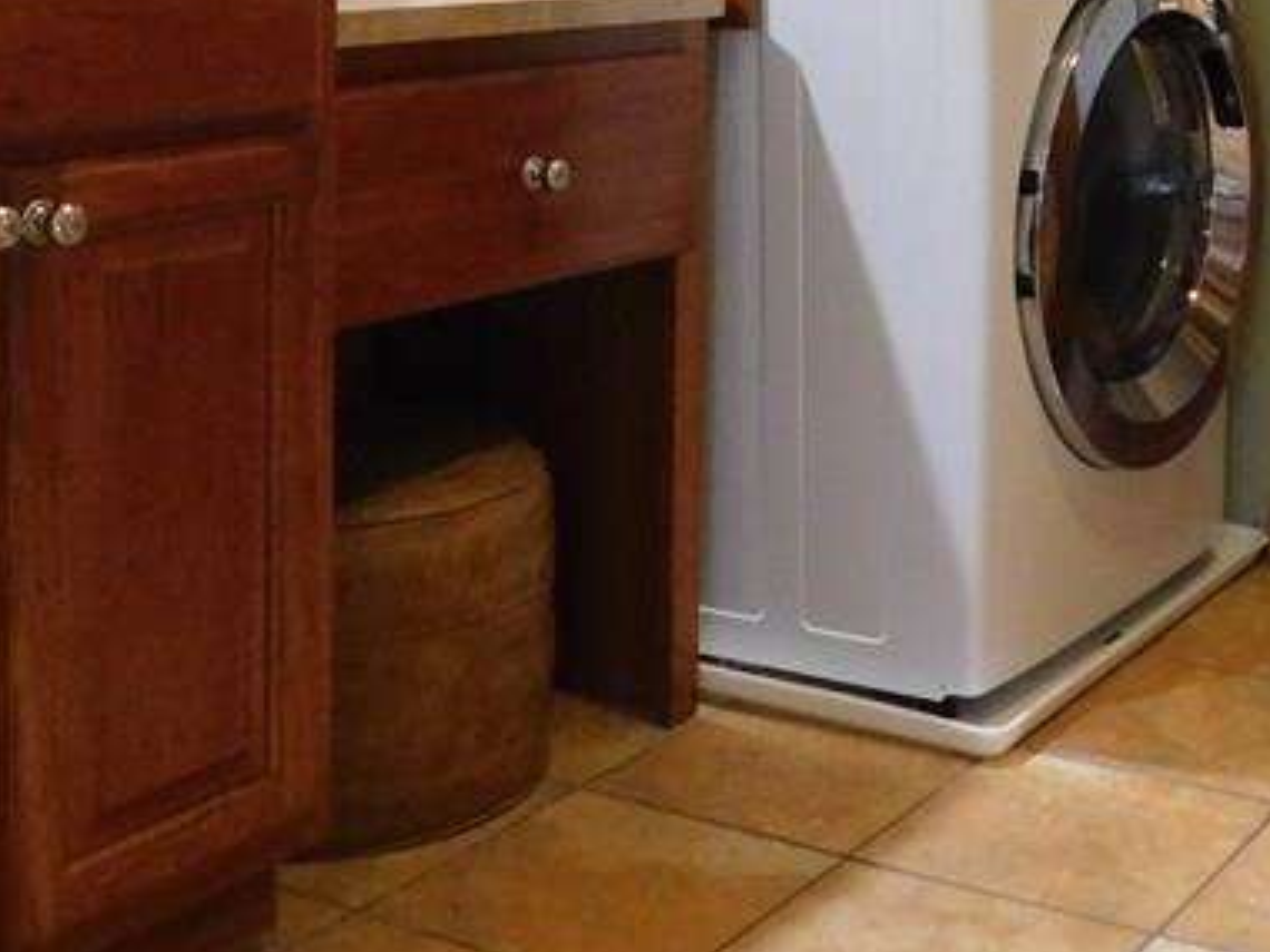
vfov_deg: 22.1
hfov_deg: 30.7
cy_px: -144
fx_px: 2275
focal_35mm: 62
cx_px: 956
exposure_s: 1/30
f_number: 3
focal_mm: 4
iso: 800
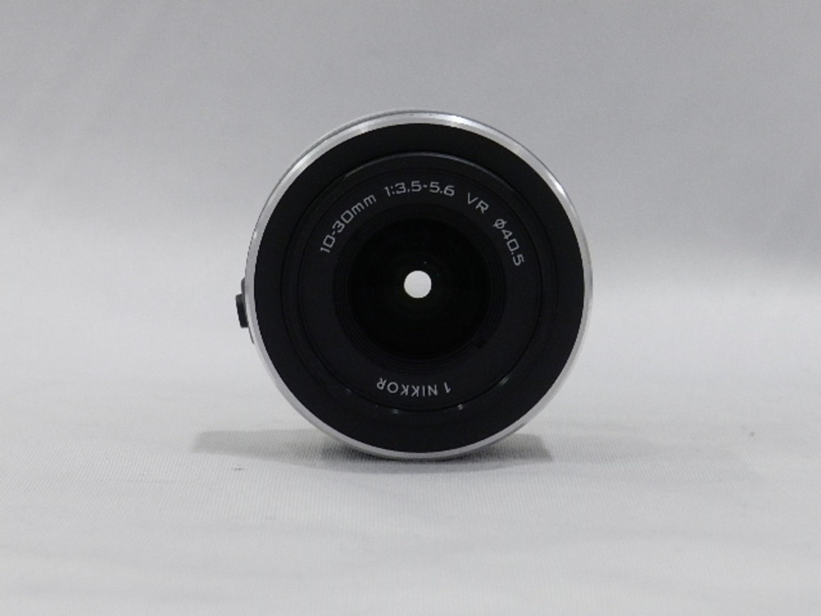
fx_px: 3083
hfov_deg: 15.2
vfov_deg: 11.4
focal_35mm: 130
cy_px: 308
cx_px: 410
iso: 800
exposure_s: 1/60
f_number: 5
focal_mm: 23.1
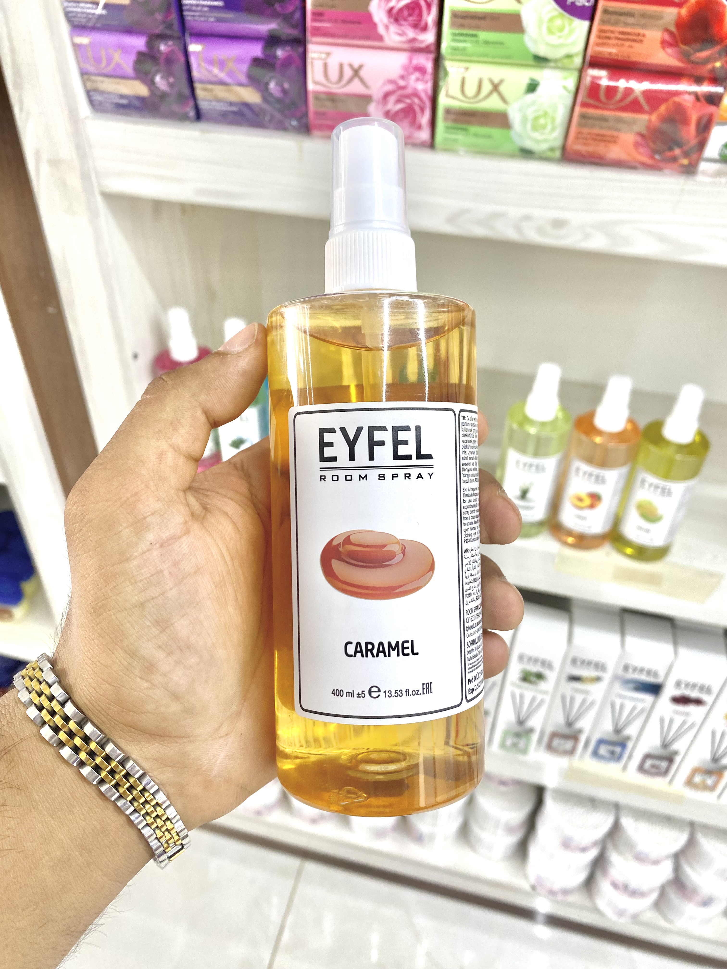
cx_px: 364
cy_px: 484
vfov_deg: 67.3
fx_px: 728
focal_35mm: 26
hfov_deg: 53.1
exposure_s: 1/100
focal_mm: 4.25
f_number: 1.8
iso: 80
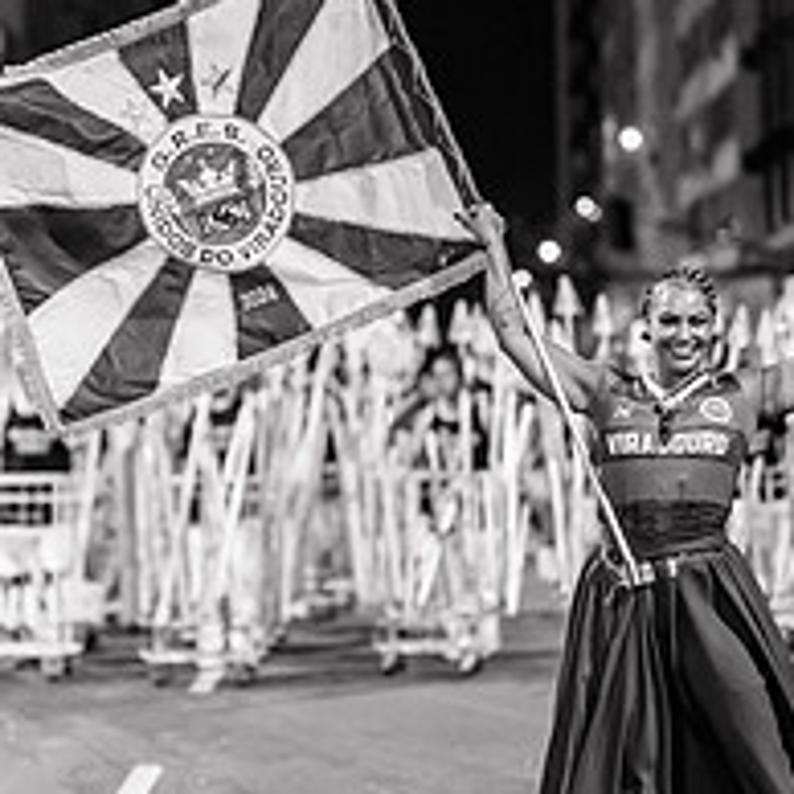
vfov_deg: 13.7
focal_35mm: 127
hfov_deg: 13.7
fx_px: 3296
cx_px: 164
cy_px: 350
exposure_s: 1/320
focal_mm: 50
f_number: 1.2
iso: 2500
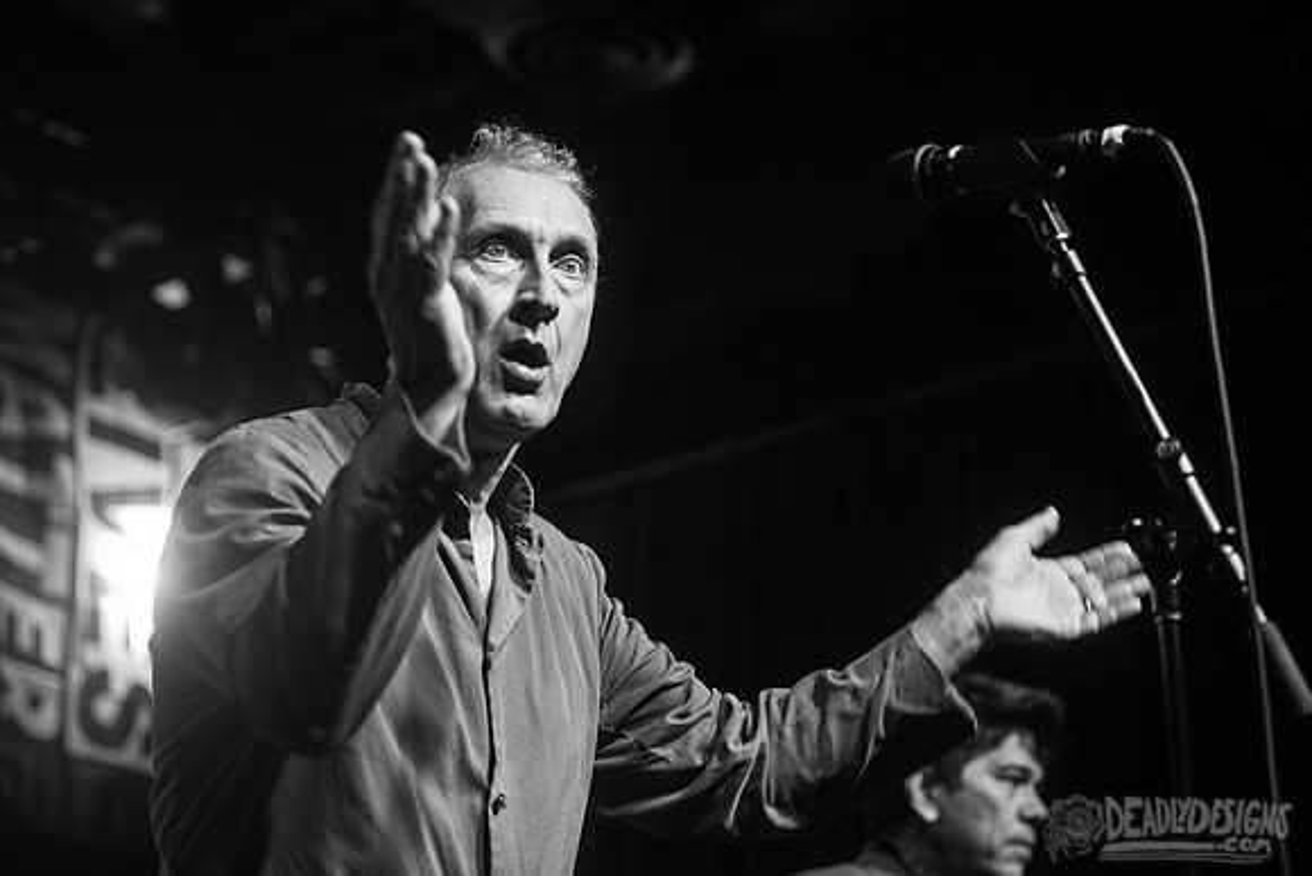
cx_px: 606
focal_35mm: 86
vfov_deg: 15.9
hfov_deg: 23.6
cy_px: 404
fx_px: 3140
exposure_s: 1/160
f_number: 3.2
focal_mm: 80
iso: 2000
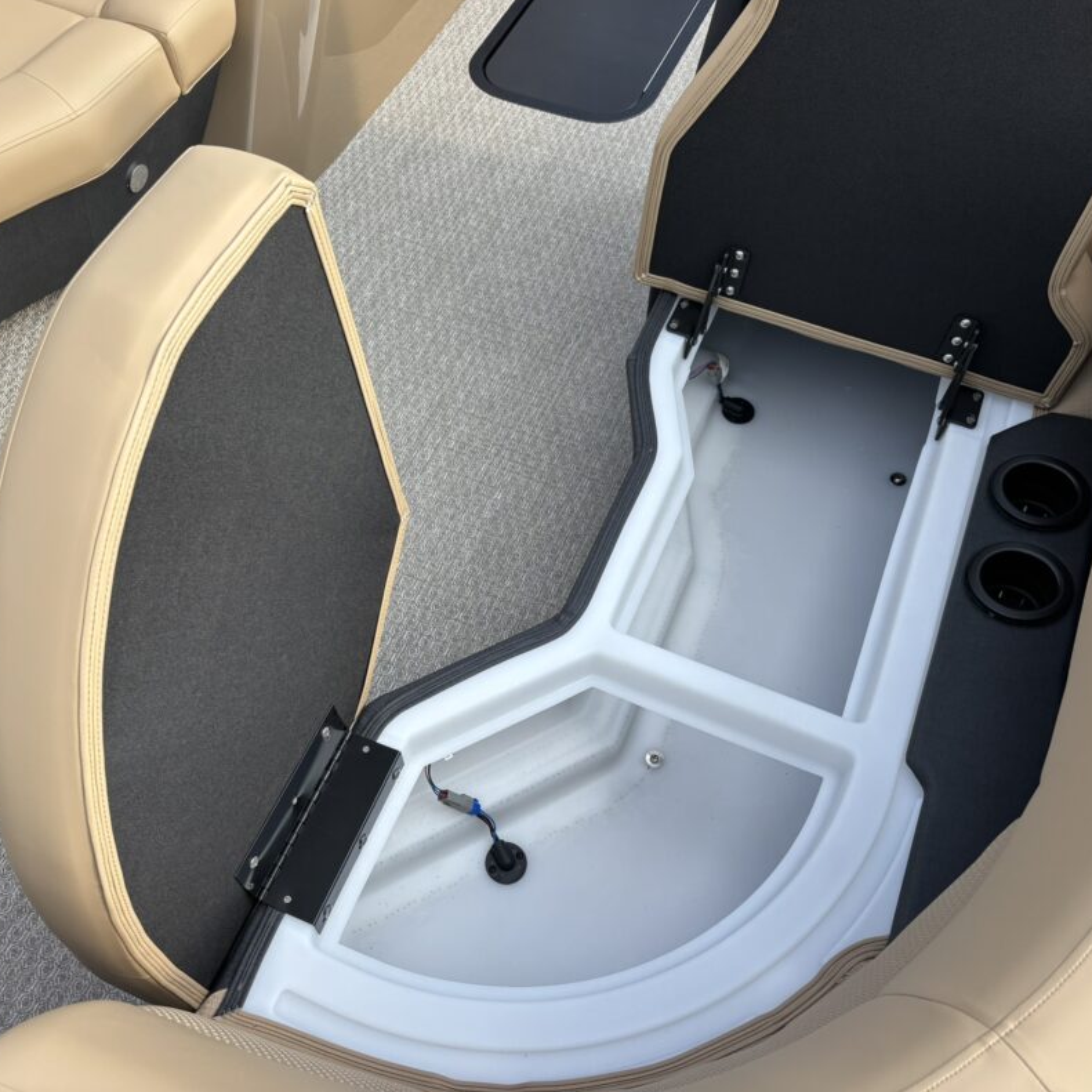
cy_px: 541
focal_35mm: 31
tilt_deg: -54.5
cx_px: 495
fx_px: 1106
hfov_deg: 52.5
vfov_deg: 52.5
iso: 50
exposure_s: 1/1190
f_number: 1.6
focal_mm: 5.96
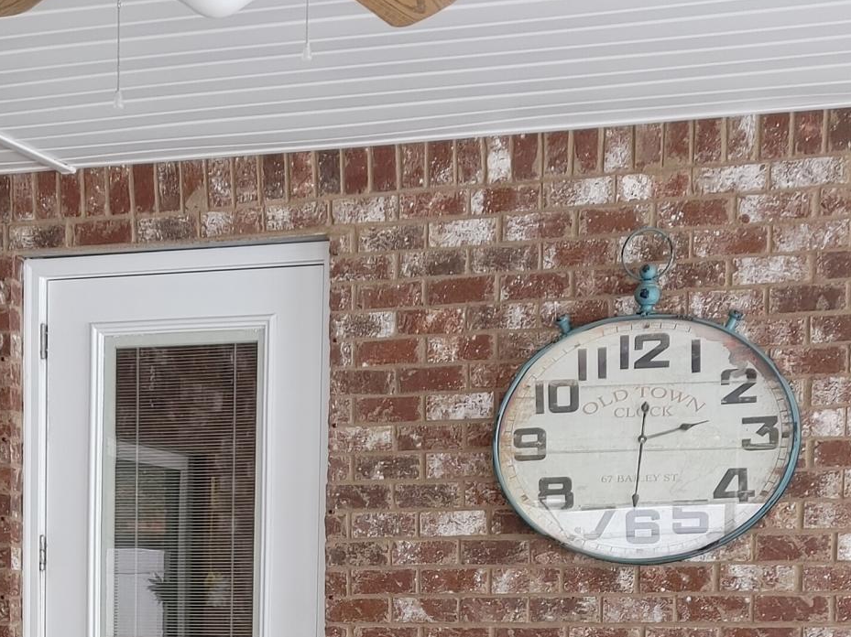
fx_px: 2064
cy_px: 846
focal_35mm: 84
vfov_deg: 16.5
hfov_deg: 23.1
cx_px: 234
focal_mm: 5.58
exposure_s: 1/60
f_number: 1.8
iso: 50
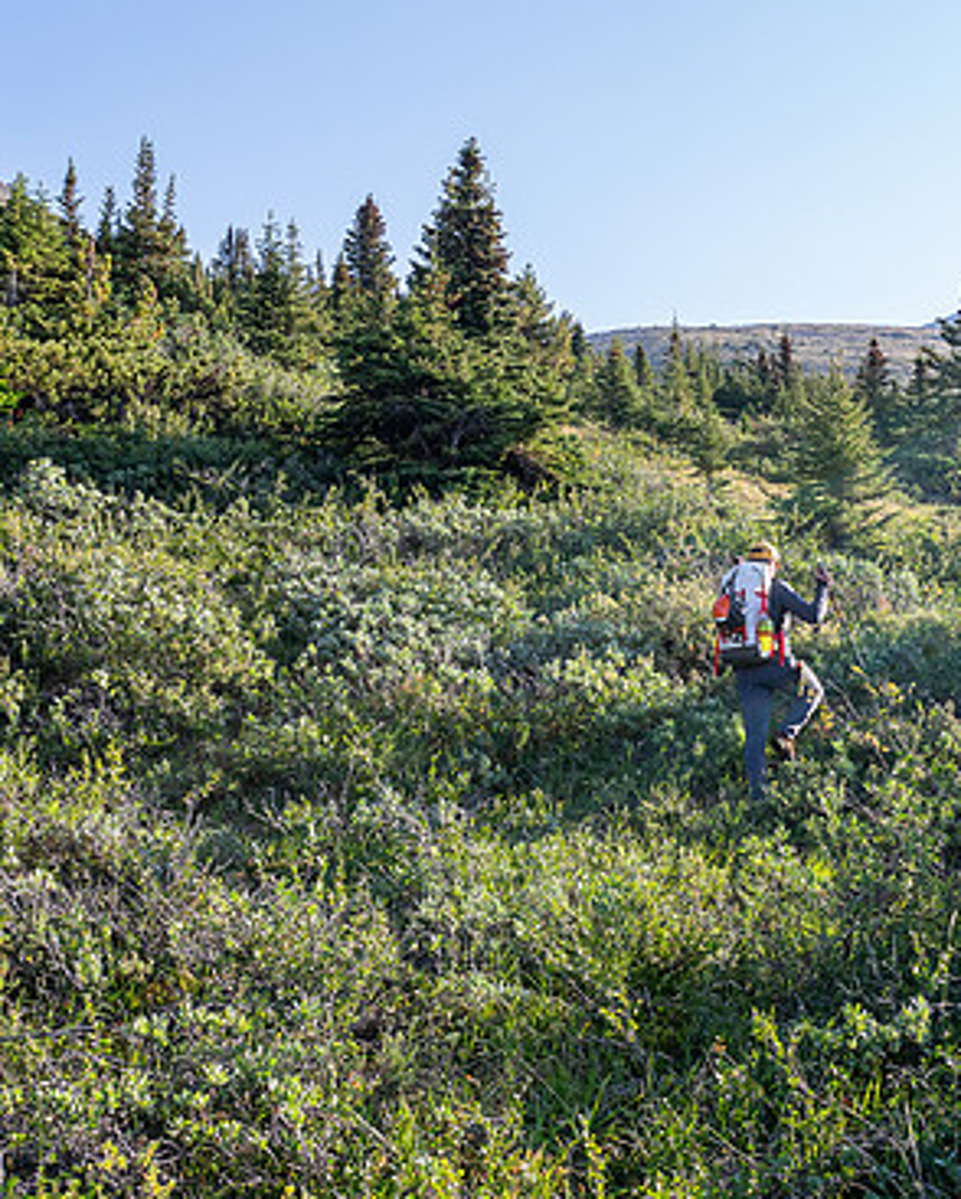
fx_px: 1314
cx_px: 667
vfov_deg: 49.0
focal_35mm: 37
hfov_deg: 39.5
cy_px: 642
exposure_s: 1/160
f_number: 8
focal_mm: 12
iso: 200
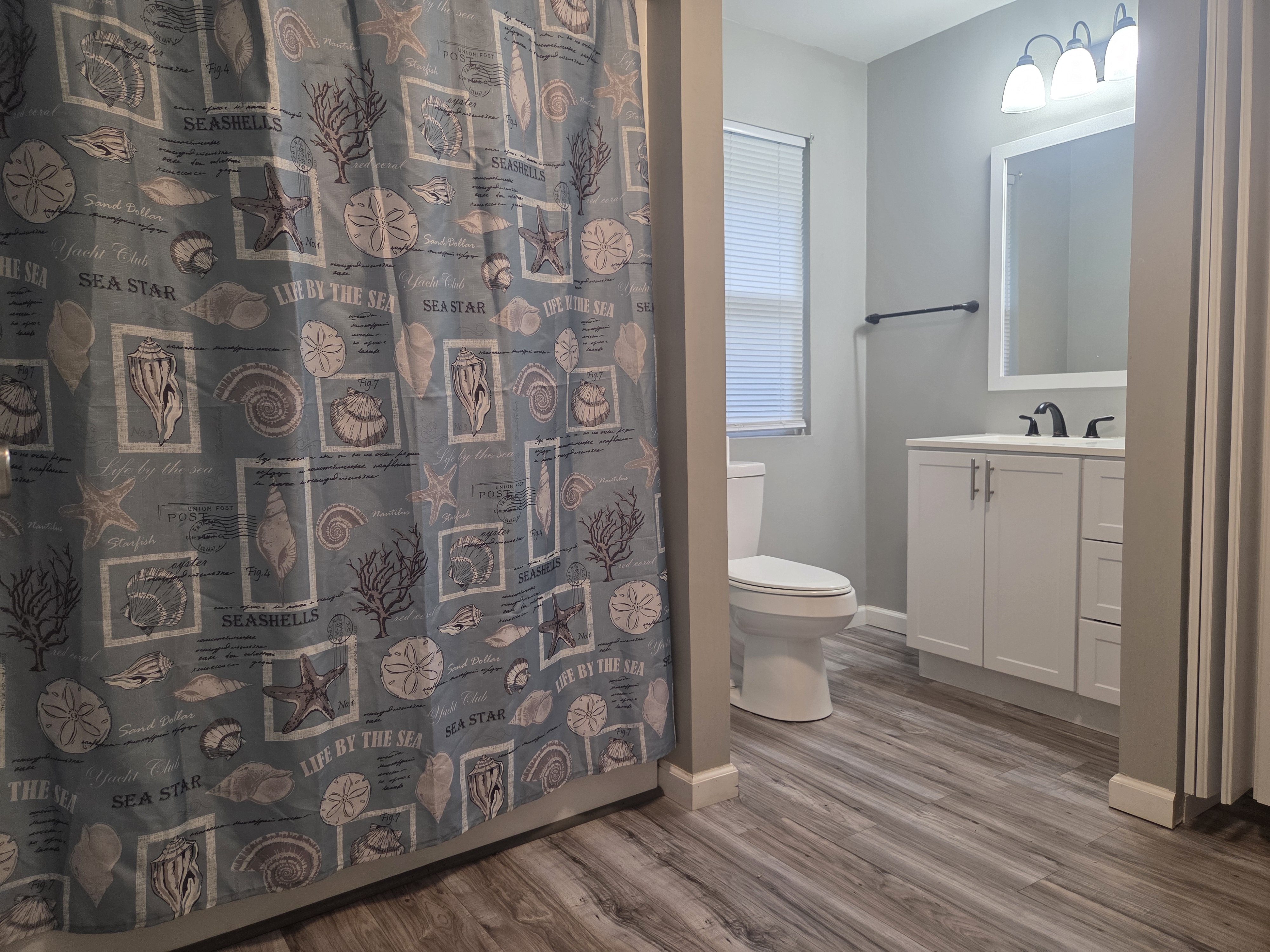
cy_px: 476
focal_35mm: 23
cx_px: 635
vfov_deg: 58.9
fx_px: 844
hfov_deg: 73.9
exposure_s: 1/120
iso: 200
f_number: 1.8
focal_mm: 5.4
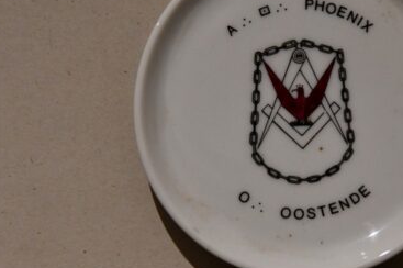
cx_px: 265
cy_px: 98
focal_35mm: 275
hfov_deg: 7.5
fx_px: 3076
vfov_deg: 5.0
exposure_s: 1/125
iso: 2800
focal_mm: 112
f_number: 5.3
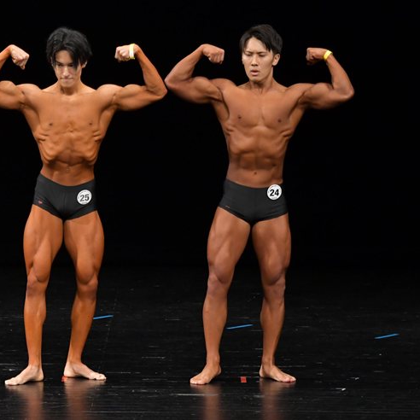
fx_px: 4681
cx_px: 97
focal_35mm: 341
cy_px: 207
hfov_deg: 5.1
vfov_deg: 5.1
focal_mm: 170
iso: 3200
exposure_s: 1/400
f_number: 5.6
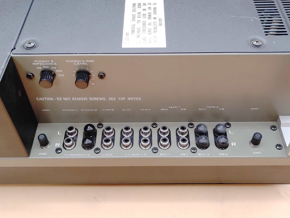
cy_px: 109
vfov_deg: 36.8
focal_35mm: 39
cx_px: 145
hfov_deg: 47.9
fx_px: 327
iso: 50
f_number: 1.8
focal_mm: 4.36
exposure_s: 1/64
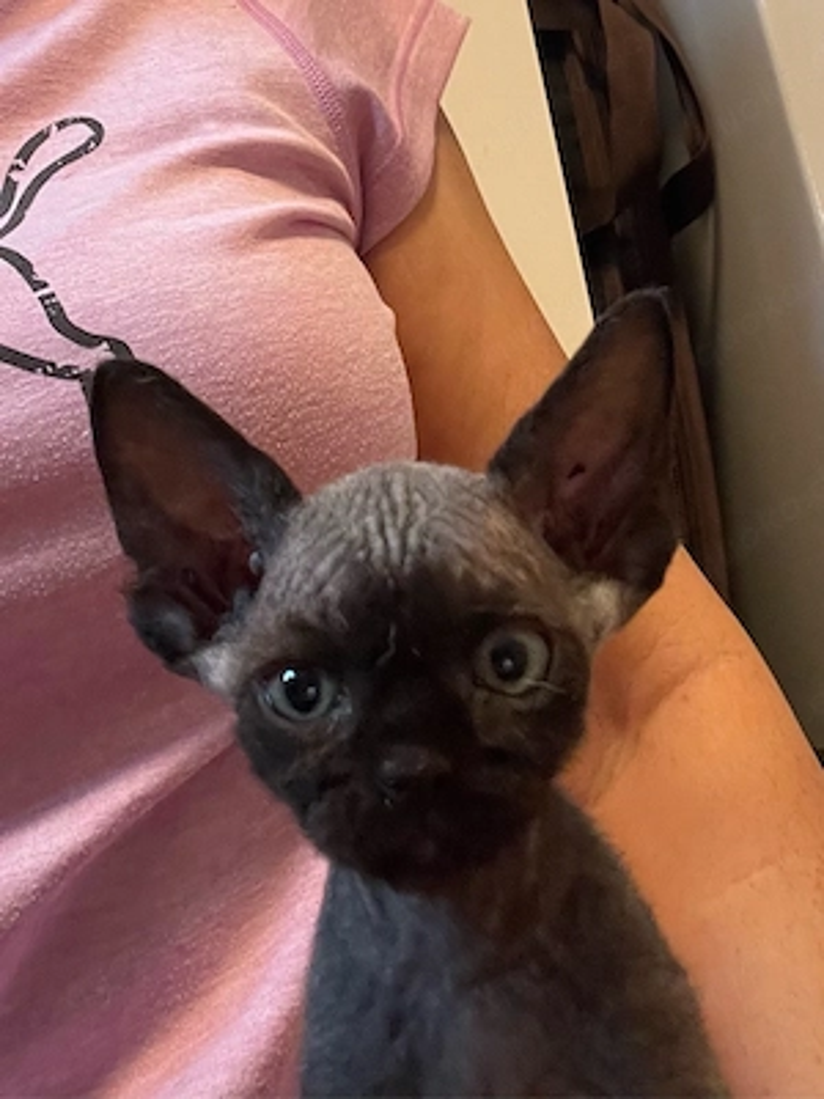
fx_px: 952
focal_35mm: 30
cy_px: 550
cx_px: 412
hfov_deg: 46.8
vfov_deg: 60.0
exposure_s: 1/50
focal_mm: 2.71
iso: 320
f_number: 2.2
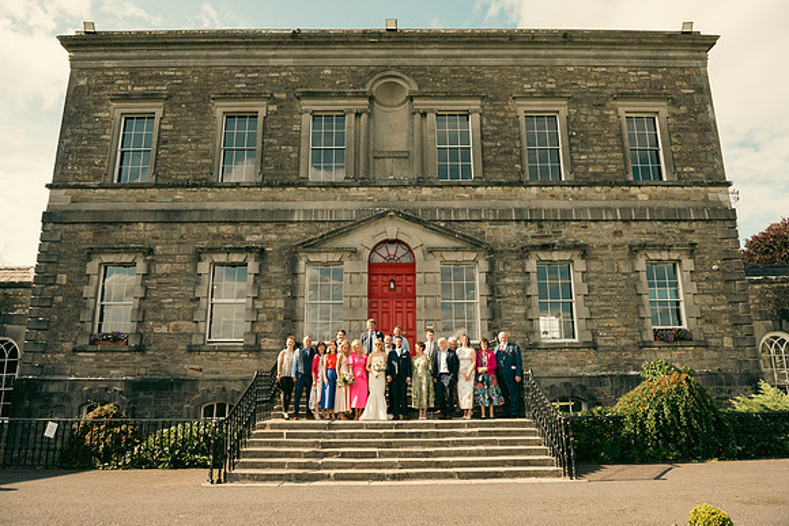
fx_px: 526
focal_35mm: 24
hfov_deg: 73.7
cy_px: 263
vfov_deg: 53.2
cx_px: 394
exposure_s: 1/400
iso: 160
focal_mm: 24
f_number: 5.6
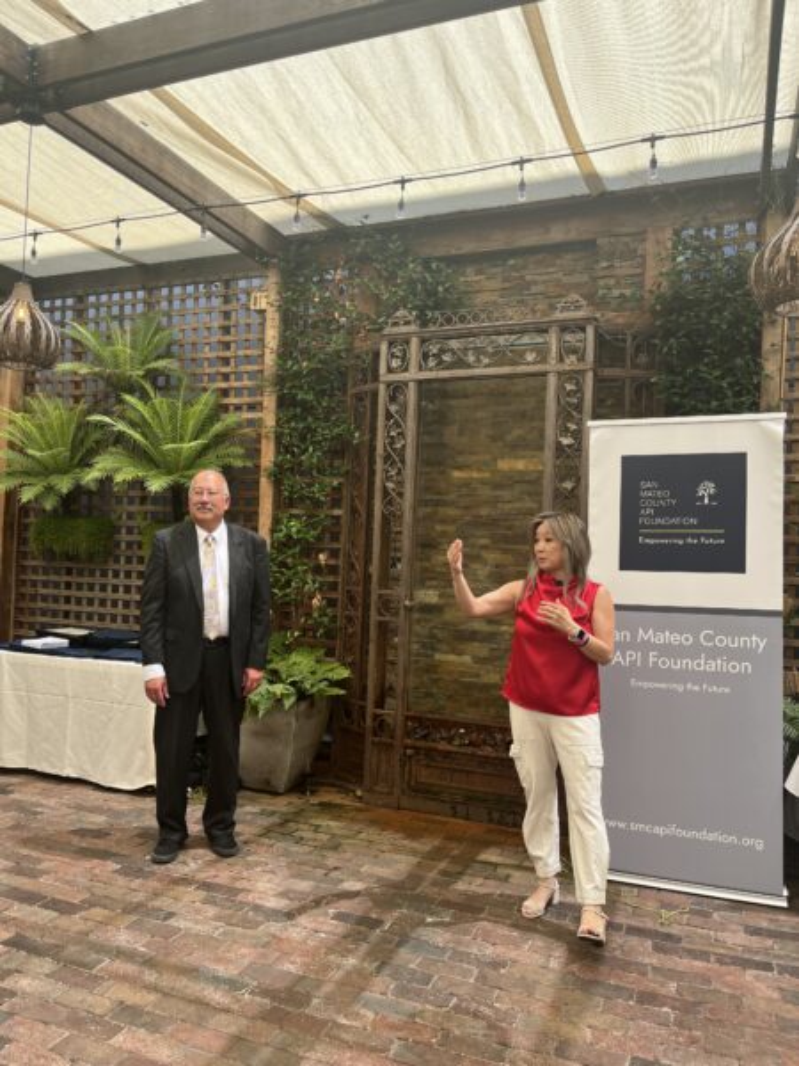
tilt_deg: +1.2
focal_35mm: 26
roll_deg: -2.2
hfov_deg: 53.1
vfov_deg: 67.3
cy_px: 533
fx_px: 800
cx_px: 400
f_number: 1.6
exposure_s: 1/430
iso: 50
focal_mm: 5.1
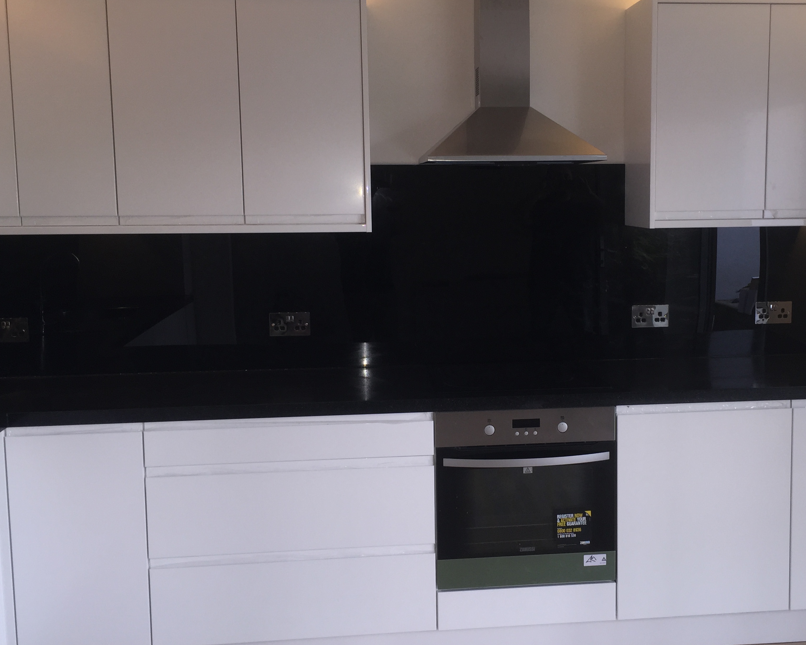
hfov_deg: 44.6
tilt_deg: -6.5
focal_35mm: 41
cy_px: 306
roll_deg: -0.4
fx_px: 978
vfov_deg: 36.5
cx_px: 482
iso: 32
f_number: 2.2
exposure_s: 1/34
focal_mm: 4.15
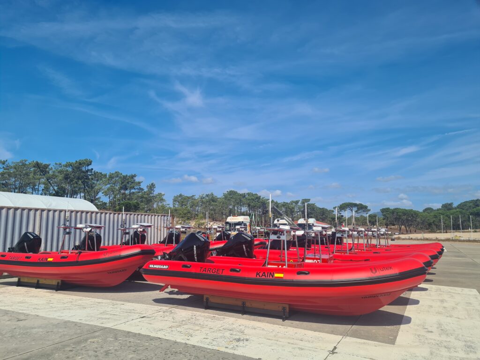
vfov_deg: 53.1
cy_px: 180
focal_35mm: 26
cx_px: 240
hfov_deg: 67.3
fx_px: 361
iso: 50
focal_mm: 5.4
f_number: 1.8
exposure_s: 1/4160
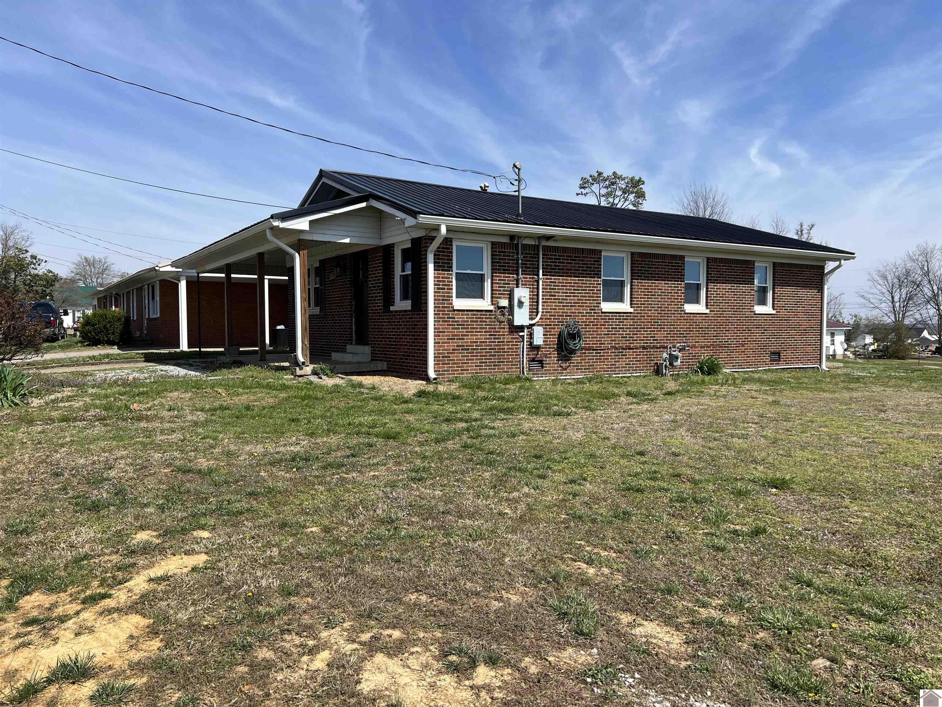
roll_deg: +0.5
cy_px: 354
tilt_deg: -2.1
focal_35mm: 26
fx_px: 708
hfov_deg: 67.3
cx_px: 471
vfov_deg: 53.1
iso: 50
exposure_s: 1/4444
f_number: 1.5
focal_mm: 5.7
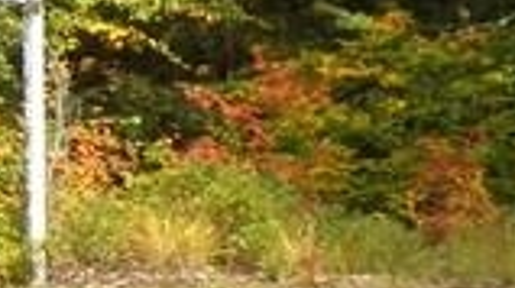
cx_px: -612
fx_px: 2360
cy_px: 228
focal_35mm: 173
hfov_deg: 11.0
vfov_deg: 7.0
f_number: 4
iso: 125
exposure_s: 1/400
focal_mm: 4.9
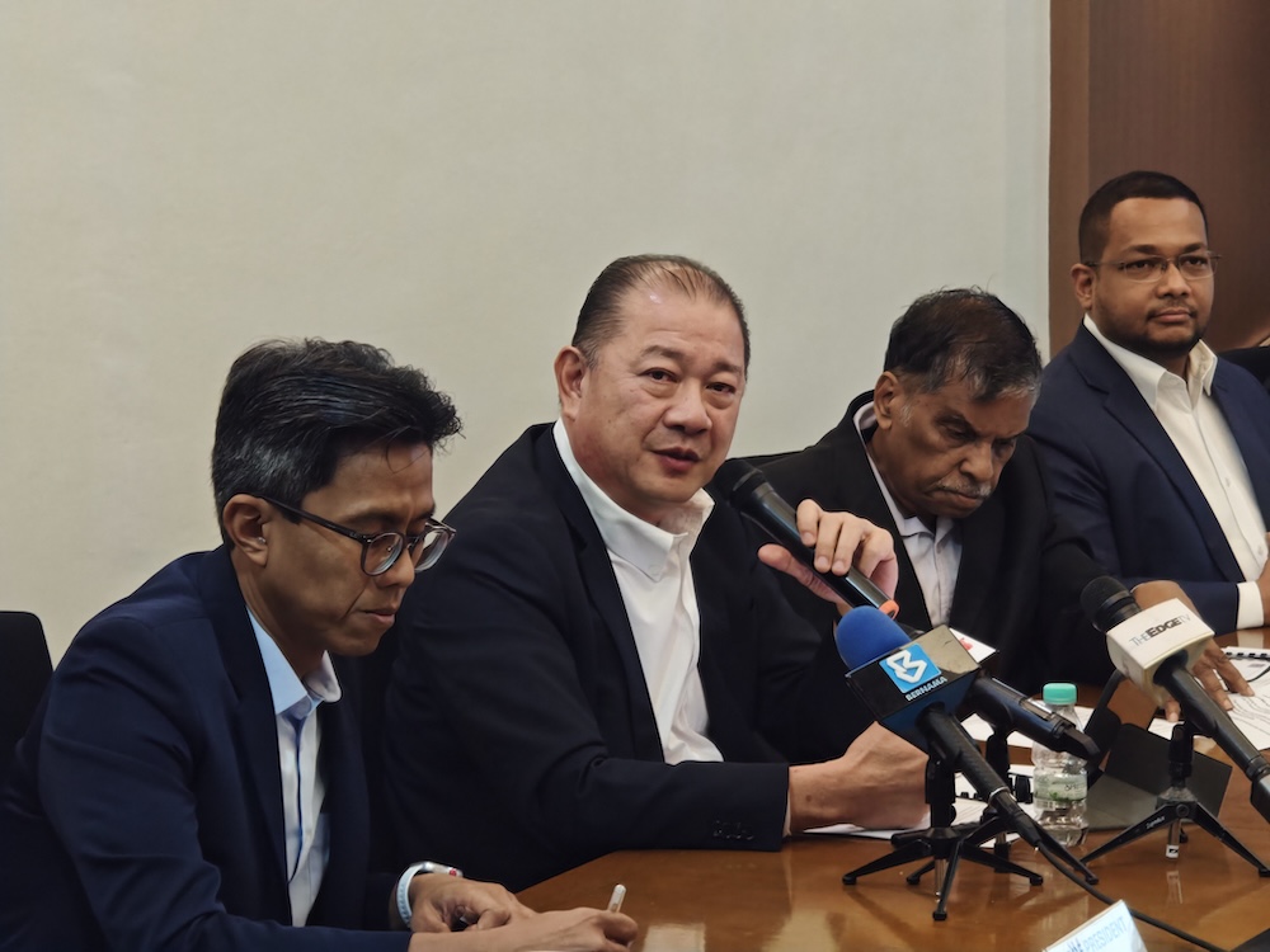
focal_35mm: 120
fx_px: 4403
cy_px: 476
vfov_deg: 12.3
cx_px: 635
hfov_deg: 16.4
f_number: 2
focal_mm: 9
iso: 1250
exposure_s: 1/100
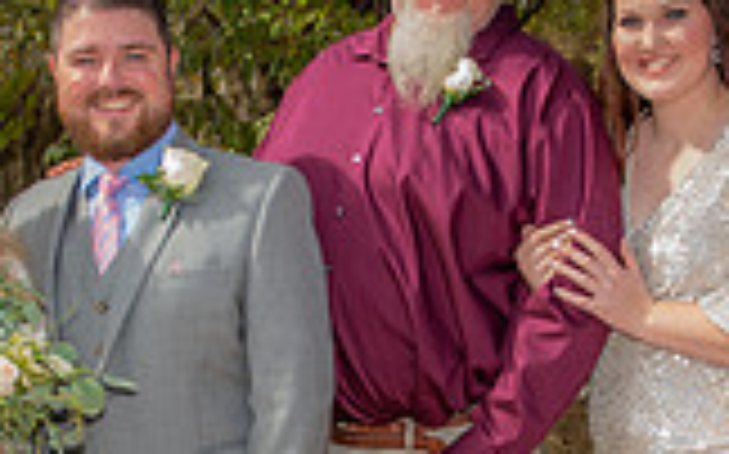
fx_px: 2323
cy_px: 503
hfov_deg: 17.8
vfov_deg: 11.0
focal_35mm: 117
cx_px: 306
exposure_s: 1/160
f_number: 5.6
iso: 50
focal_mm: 32
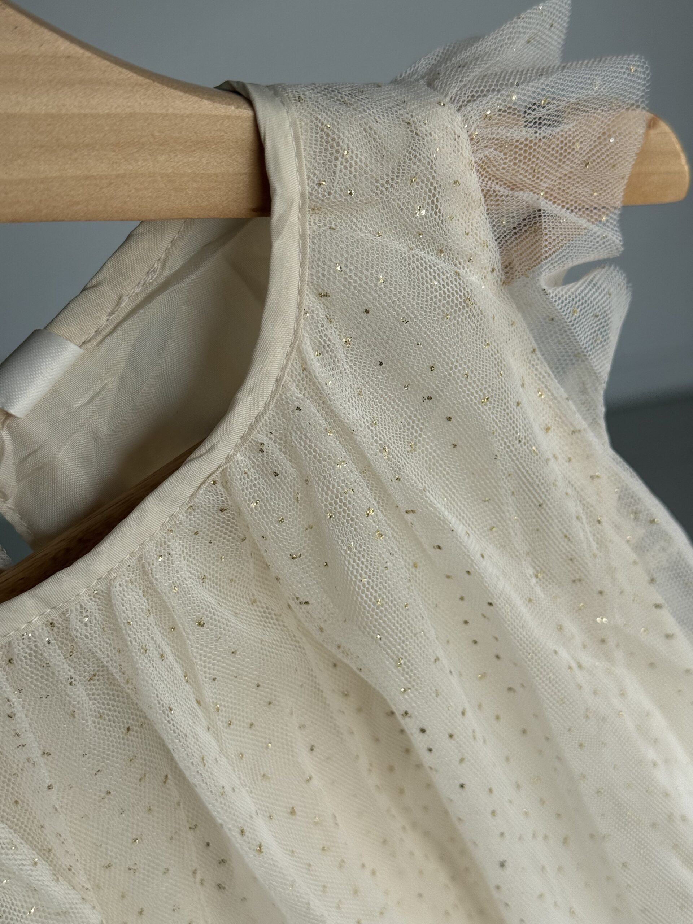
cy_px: 462
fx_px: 1281
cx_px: 346
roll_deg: +27.8
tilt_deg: -36.9
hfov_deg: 30.3
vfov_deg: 39.7
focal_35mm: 48
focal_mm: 6.76
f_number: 1.78
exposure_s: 1/951
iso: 64
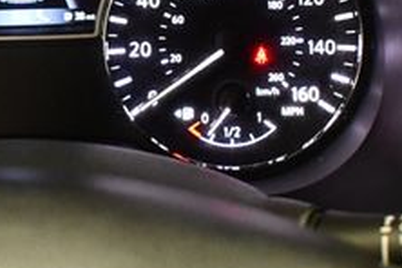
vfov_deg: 13.1
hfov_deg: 19.4
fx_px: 1161
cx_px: 65
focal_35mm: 104
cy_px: 74
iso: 2800
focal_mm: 18
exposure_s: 1/125
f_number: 3.5
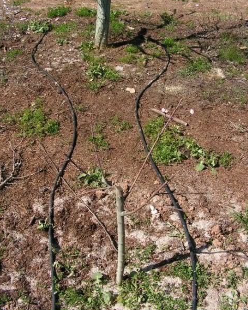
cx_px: 123
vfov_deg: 48.0
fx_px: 349
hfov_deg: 39.1
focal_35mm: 38
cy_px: 158
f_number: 4.8
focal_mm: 6
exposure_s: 1/400
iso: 64
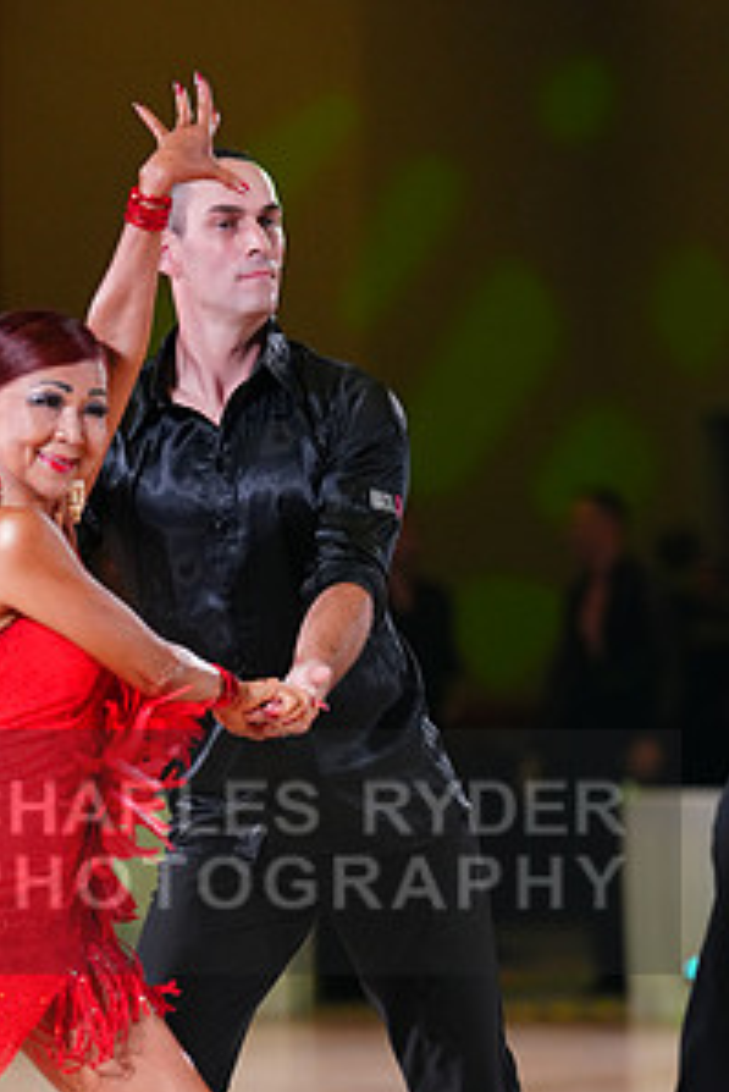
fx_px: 8798
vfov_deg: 7.1
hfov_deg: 4.7
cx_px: 178
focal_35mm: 290
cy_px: 854
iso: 2000
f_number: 2.8
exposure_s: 1/400
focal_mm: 149
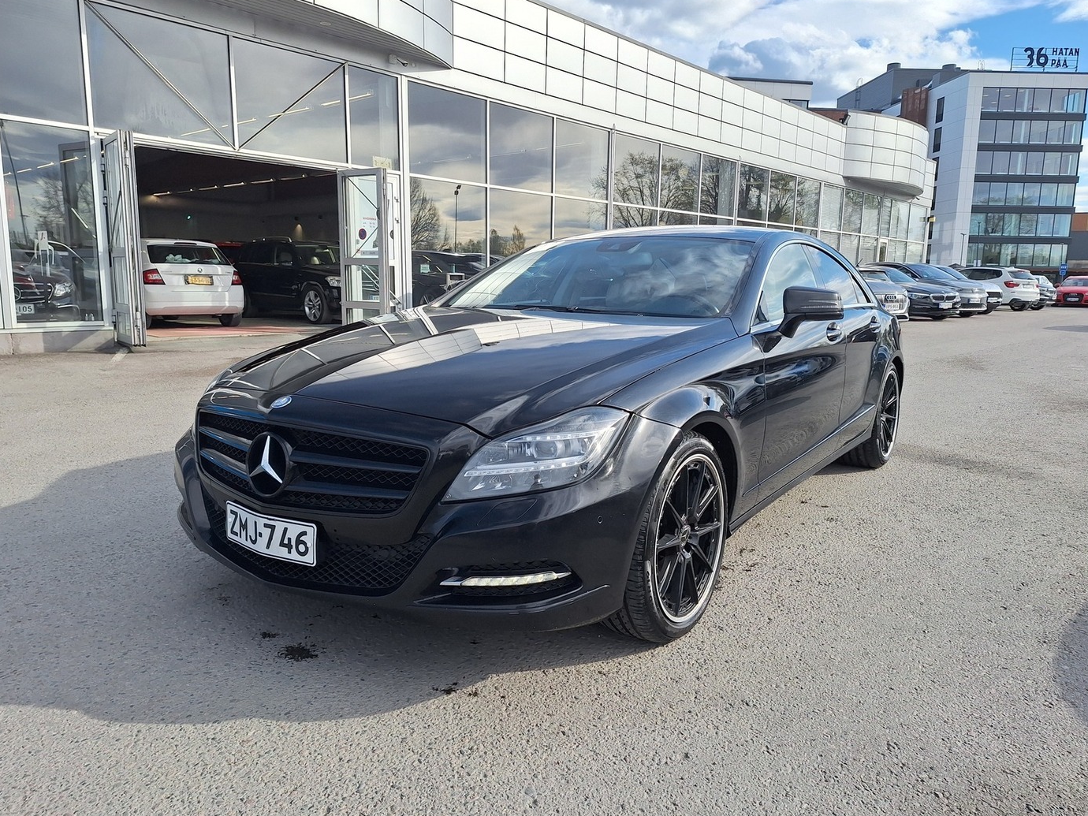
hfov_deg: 71.6
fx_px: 754
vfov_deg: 56.8
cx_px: 541
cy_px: 403
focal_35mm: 24
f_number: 1.8
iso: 40
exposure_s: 1/2257
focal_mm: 5.54
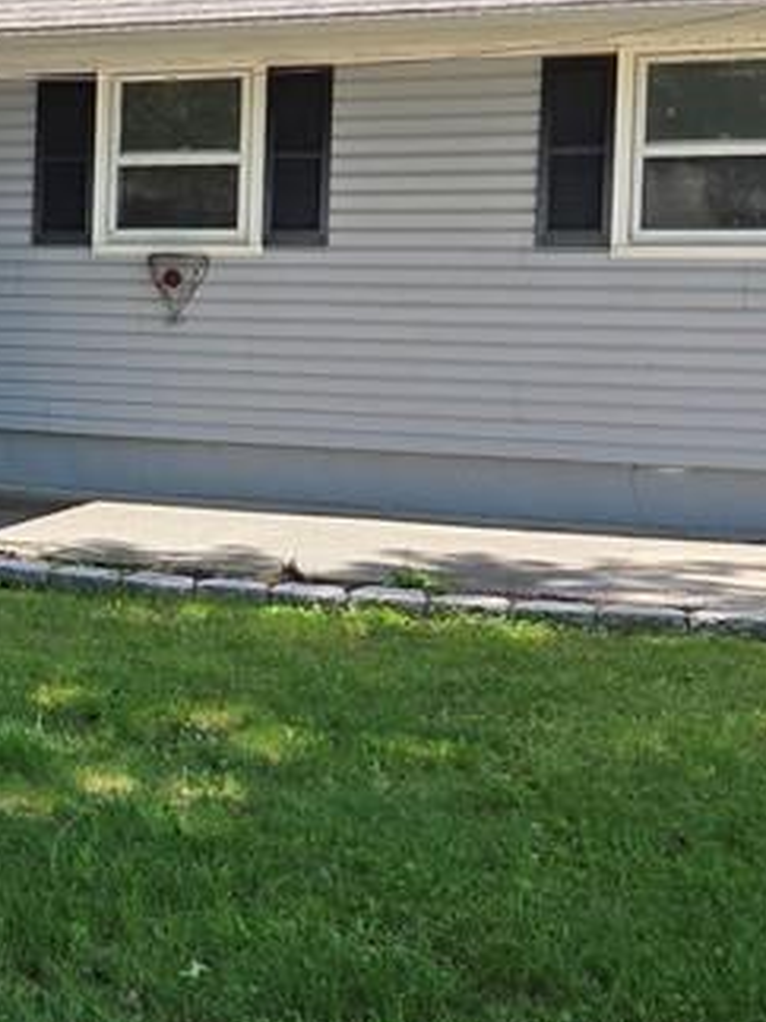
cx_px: -329
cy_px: 361
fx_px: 2155
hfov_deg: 18.3
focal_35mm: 73
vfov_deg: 26.6
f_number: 1.8
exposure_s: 1/1529
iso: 80
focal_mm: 5.4
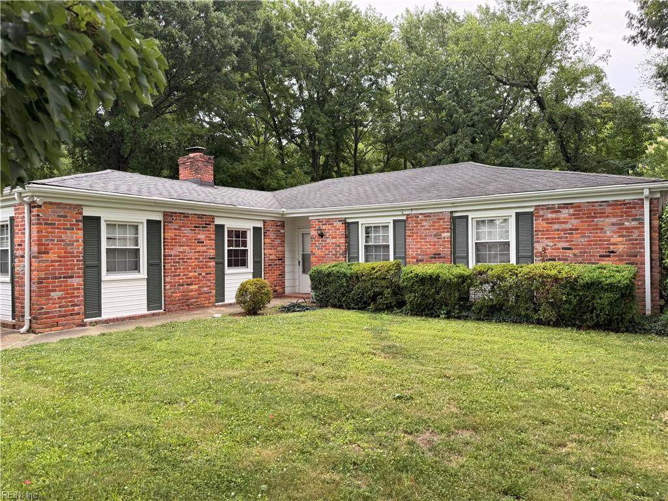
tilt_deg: -0.4
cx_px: 334
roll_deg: +0.6
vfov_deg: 56.8
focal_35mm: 24
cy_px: 250
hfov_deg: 71.6
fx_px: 463
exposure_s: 1/757
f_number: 1.78
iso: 80
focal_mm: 6.76
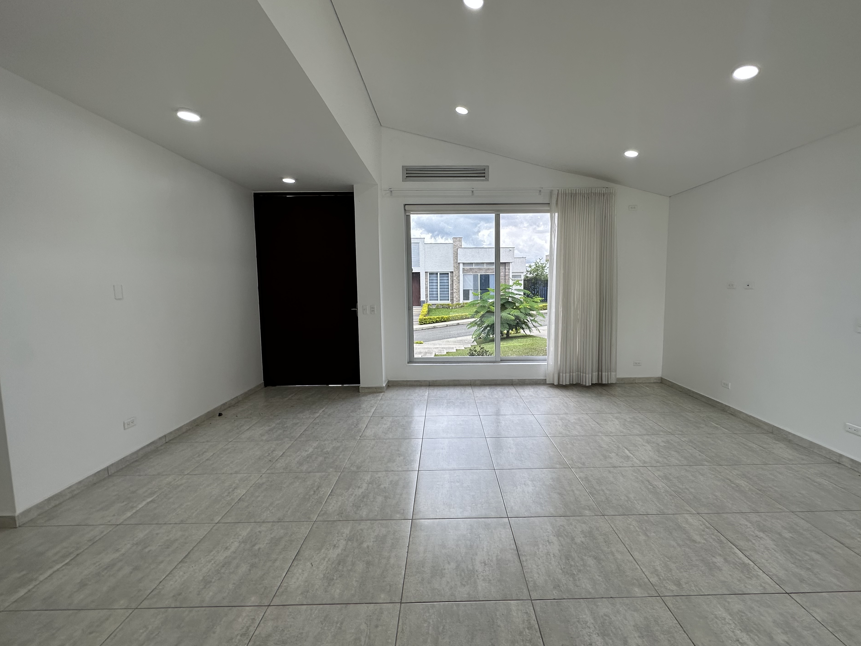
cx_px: 449
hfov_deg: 98.1
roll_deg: +0.2
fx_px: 373
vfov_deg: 81.7
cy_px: 319
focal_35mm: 15
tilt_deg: -4.6
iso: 40
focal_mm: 2.22
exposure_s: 1/202
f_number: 2.2
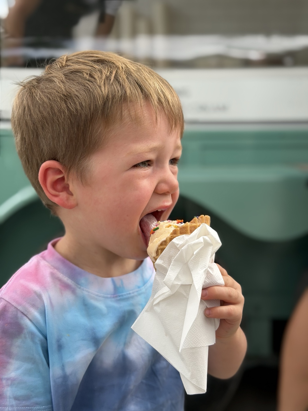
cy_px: 206
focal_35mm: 48
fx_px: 569
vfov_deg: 39.7
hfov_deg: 30.3
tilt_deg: -5.5
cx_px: 154
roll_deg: -2.3
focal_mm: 6.76
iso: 64
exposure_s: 1/534
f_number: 1.78
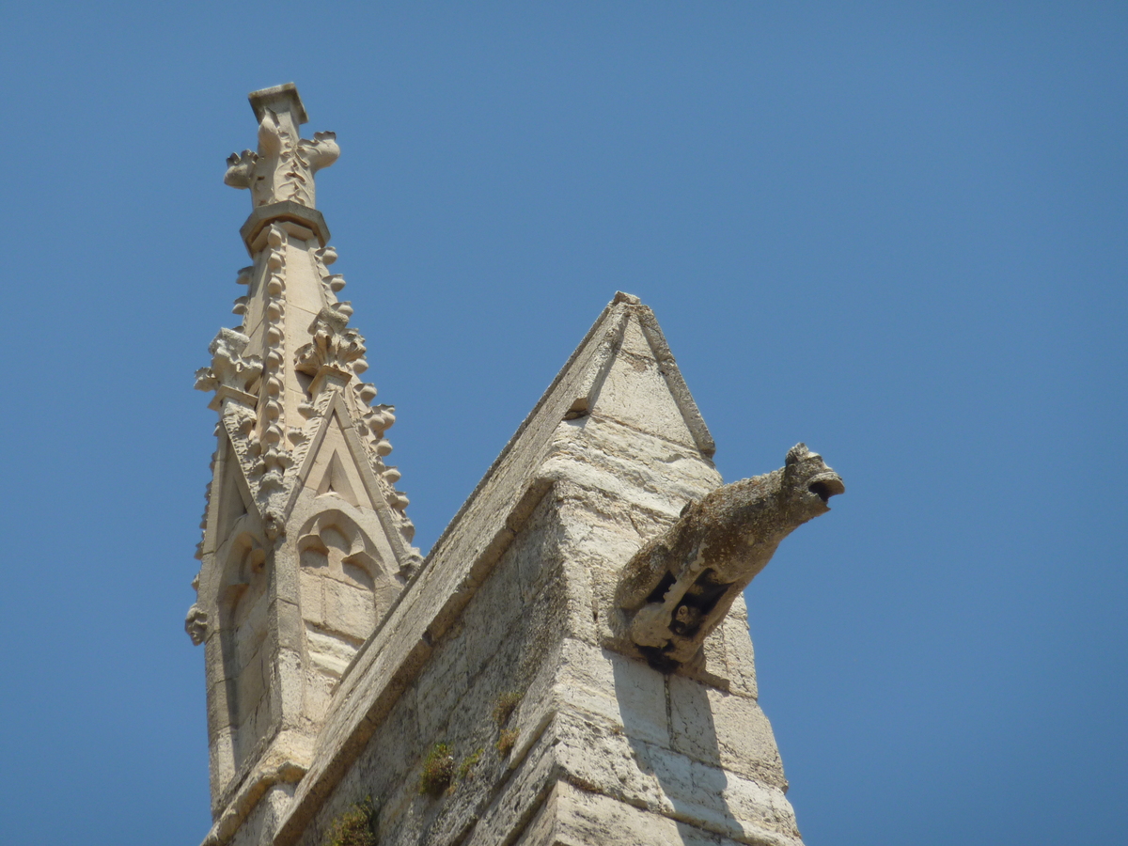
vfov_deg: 5.0
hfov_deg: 6.6
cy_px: 423
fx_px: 9776
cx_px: 564
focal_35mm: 300
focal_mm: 49.2
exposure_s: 1/500
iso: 80
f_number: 5.6
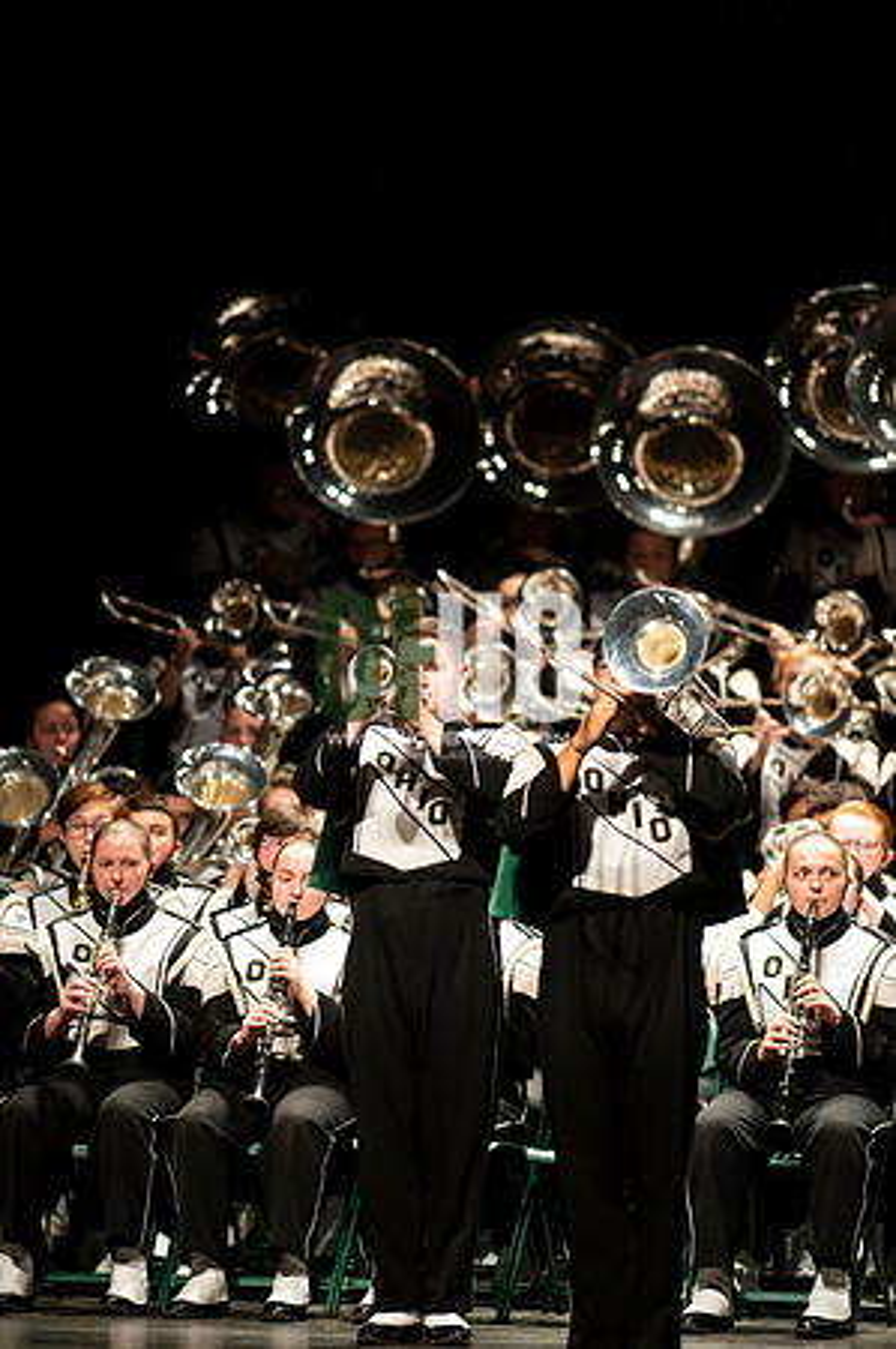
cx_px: 448
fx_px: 11225
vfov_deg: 6.9
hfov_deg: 4.6
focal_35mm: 300
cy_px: 674
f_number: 2.8
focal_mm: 300
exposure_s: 1/500
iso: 3200
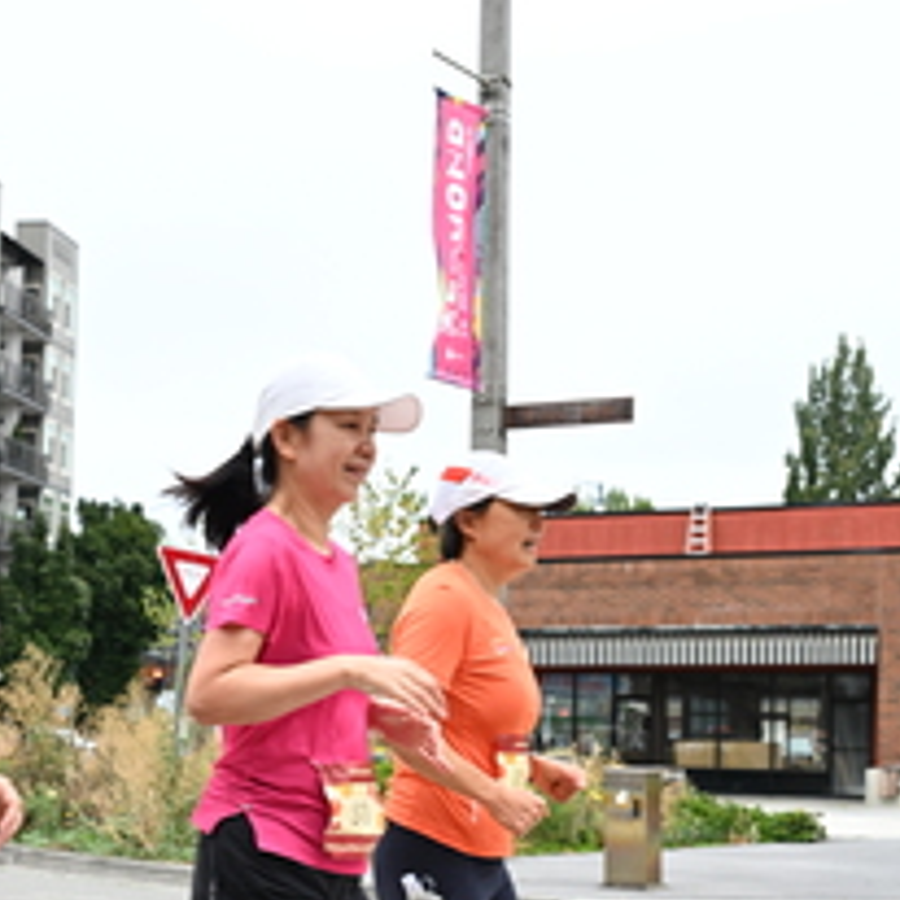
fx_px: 2240
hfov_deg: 22.6
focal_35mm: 76
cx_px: 251
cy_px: 629
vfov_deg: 22.6
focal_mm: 33.5
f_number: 4
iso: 1600
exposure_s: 1/800
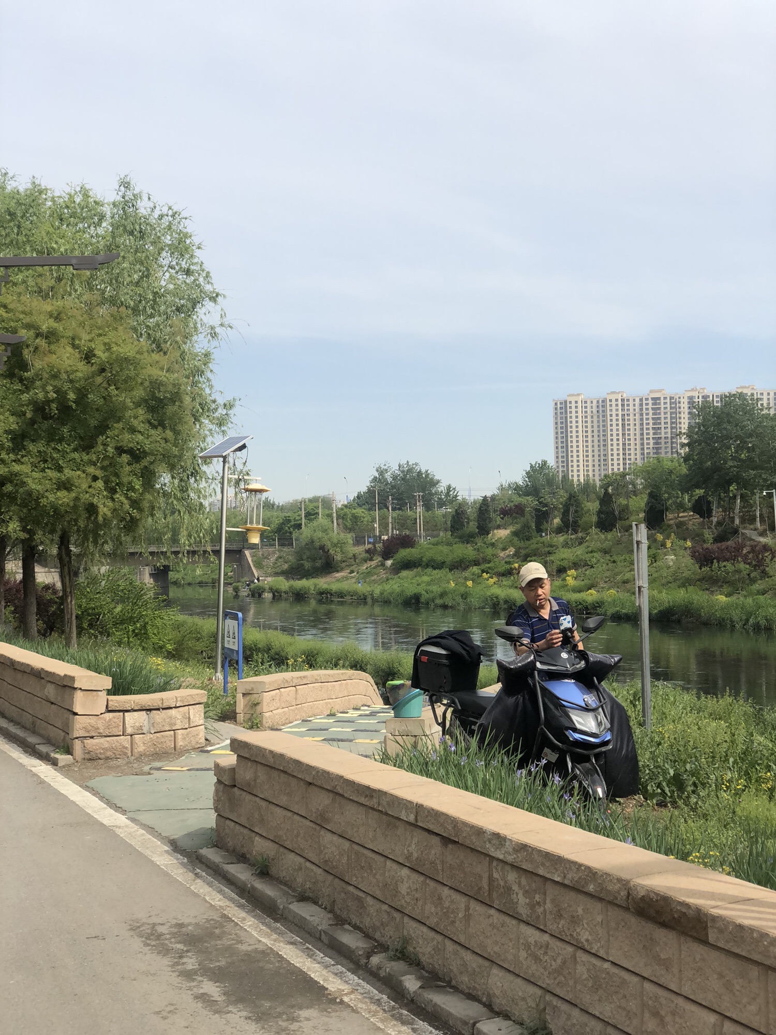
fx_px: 1554
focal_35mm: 52
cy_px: 518
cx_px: 388
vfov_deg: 36.8
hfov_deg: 28.0
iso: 16
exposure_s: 1/1297
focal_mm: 6
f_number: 2.4
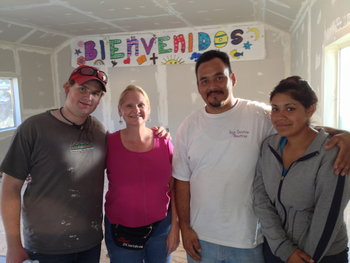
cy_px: 132
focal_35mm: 35
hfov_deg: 52.6
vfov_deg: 40.7
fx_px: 354
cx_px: 175
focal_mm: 4.28
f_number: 2.4
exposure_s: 1/20
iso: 64
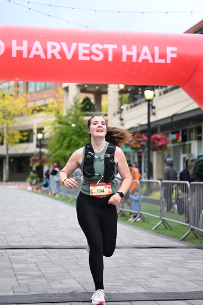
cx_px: 102
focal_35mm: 73
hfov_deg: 18.7
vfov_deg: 27.7
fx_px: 617
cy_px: 152
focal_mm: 73
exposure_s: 1/2000
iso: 640
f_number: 2.8
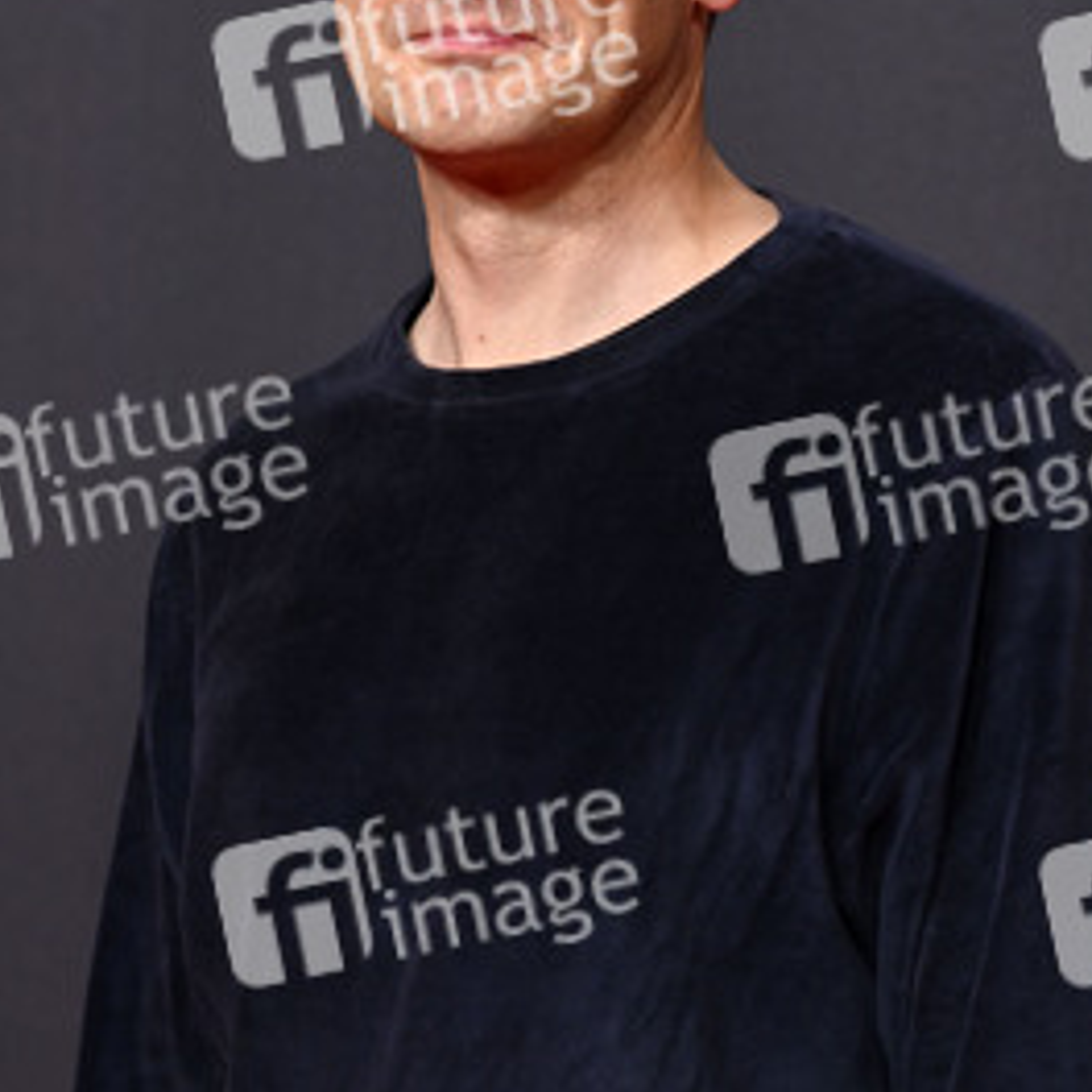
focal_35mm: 174
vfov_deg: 10.0
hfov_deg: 10.0
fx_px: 6210
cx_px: 546
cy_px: 269
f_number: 5
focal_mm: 135
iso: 1250
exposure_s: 1/320
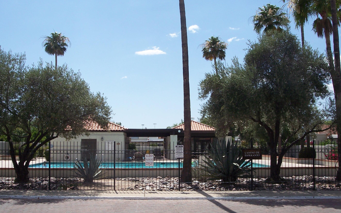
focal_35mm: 47
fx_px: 437
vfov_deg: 27.4
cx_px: 150
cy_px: 114
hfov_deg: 42.6
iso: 100
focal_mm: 8
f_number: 5.6
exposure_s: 1/500
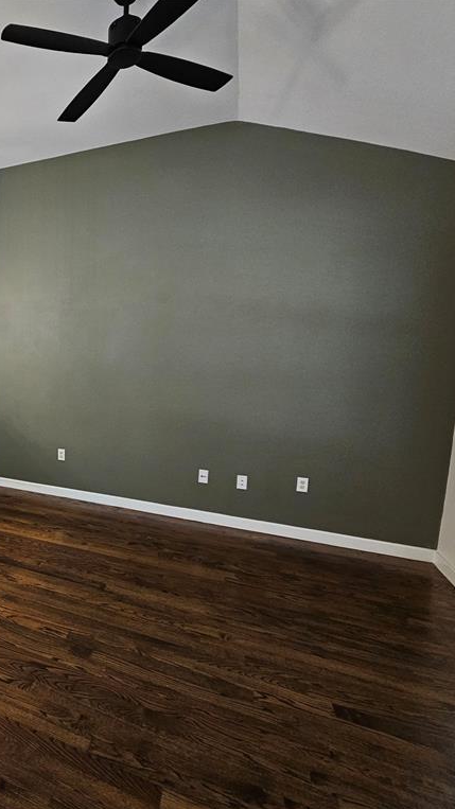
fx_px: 408
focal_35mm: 19
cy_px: 404
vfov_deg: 89.6
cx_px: -12
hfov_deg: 47.2
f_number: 2.2
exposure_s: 1/40
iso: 320
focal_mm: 2.2
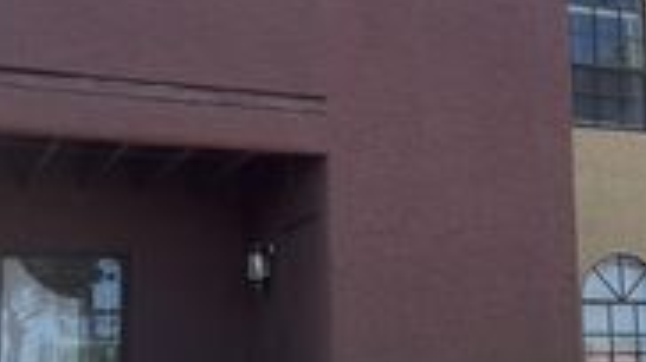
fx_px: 1232
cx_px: 447
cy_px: 247
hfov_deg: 29.1
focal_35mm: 72
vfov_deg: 16.7
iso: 80
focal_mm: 6.76
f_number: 1.78
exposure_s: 1/1395
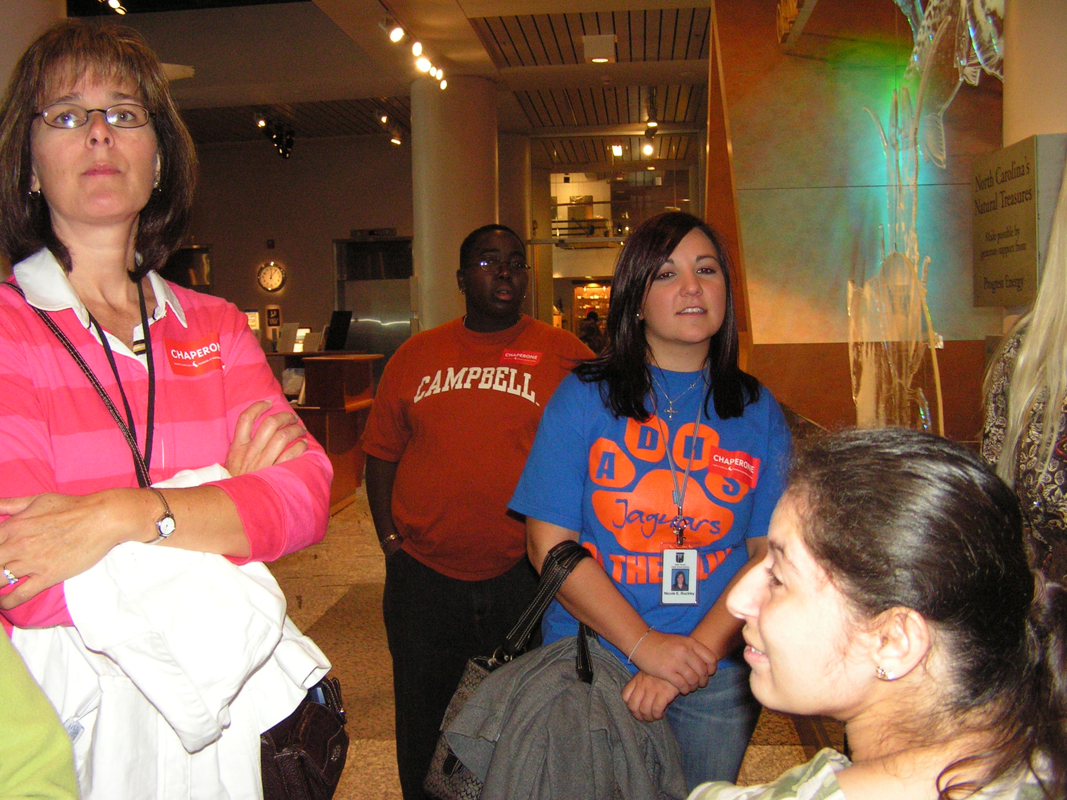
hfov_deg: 49.0
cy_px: 400
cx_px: 534
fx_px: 1171
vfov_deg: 37.7
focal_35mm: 38
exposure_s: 1/40
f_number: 2.8
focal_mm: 6.3
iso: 200
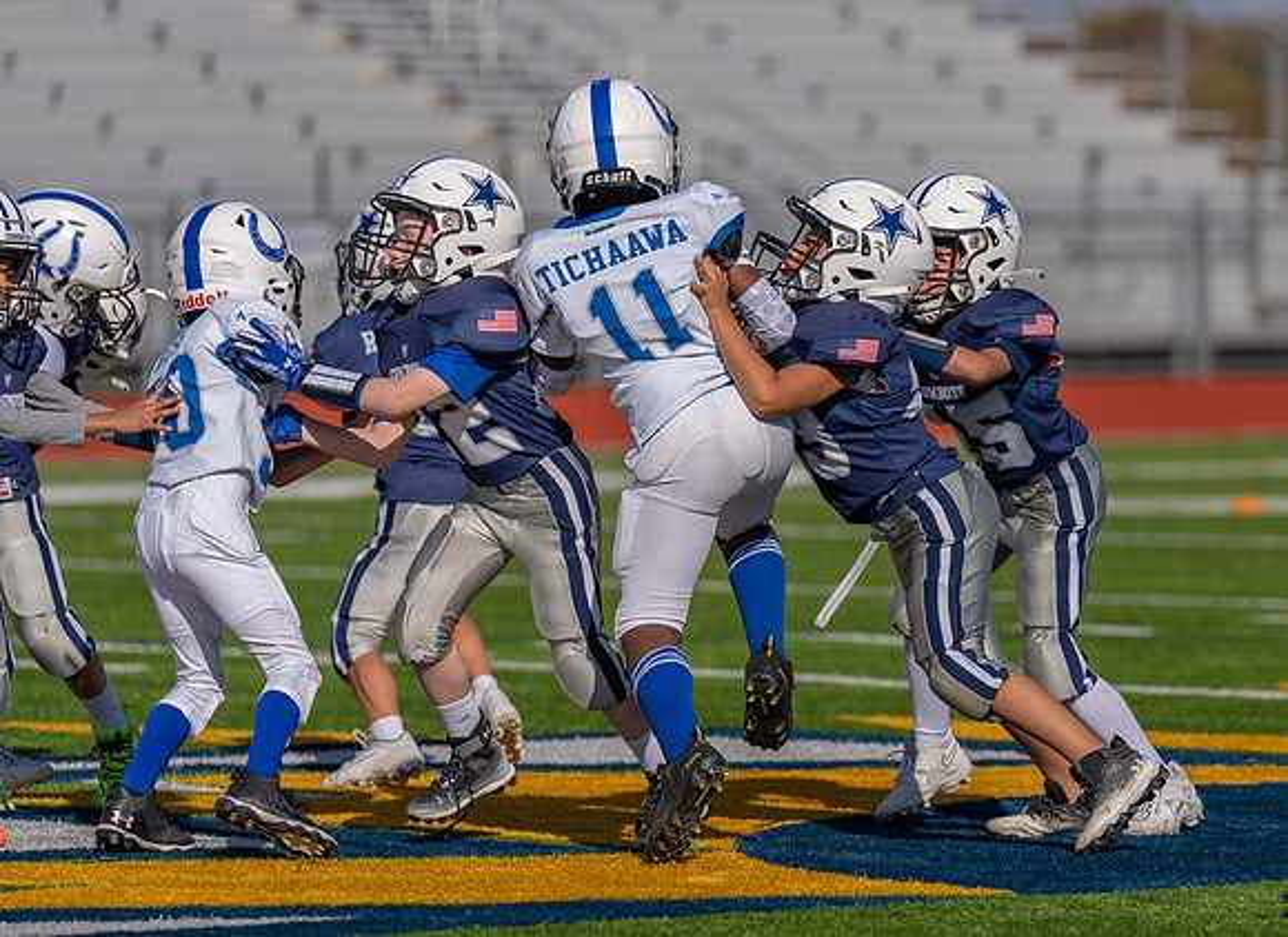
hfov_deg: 6.9
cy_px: 488
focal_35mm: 292
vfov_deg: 5.0
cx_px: 933
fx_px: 10743
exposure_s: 1/5000
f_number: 3.2
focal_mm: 200
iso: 160
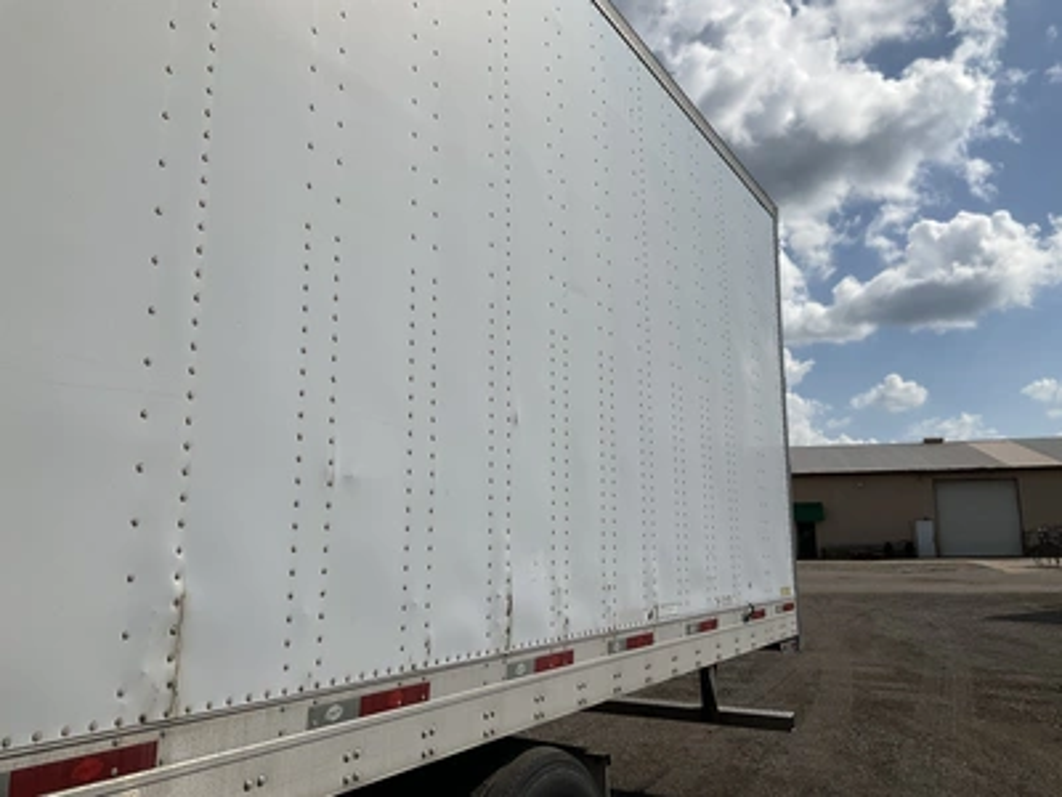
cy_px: 398
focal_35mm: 29
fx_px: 890
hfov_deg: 61.7
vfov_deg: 48.2
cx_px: 531
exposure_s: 1/6536
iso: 25
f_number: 1.8
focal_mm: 3
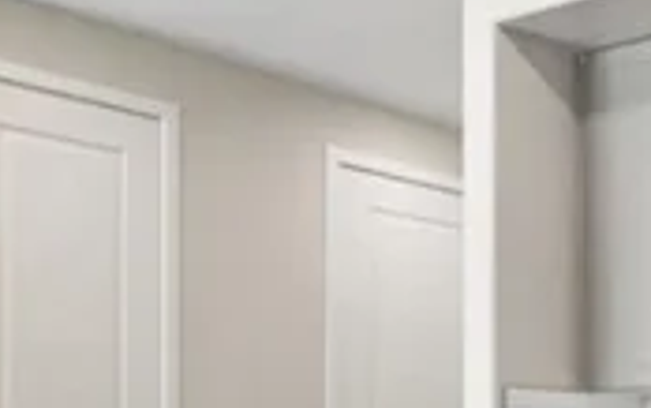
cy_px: 502
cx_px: 683
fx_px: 1225
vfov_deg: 17.9
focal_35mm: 69
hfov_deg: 27.6
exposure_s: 1/20
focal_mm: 14
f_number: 9
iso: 400
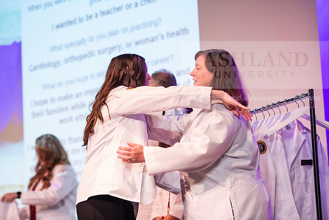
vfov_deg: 13.0
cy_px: 110
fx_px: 960
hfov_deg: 19.5
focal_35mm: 105
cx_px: 164
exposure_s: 1/200
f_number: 3.2
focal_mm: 105
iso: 4000
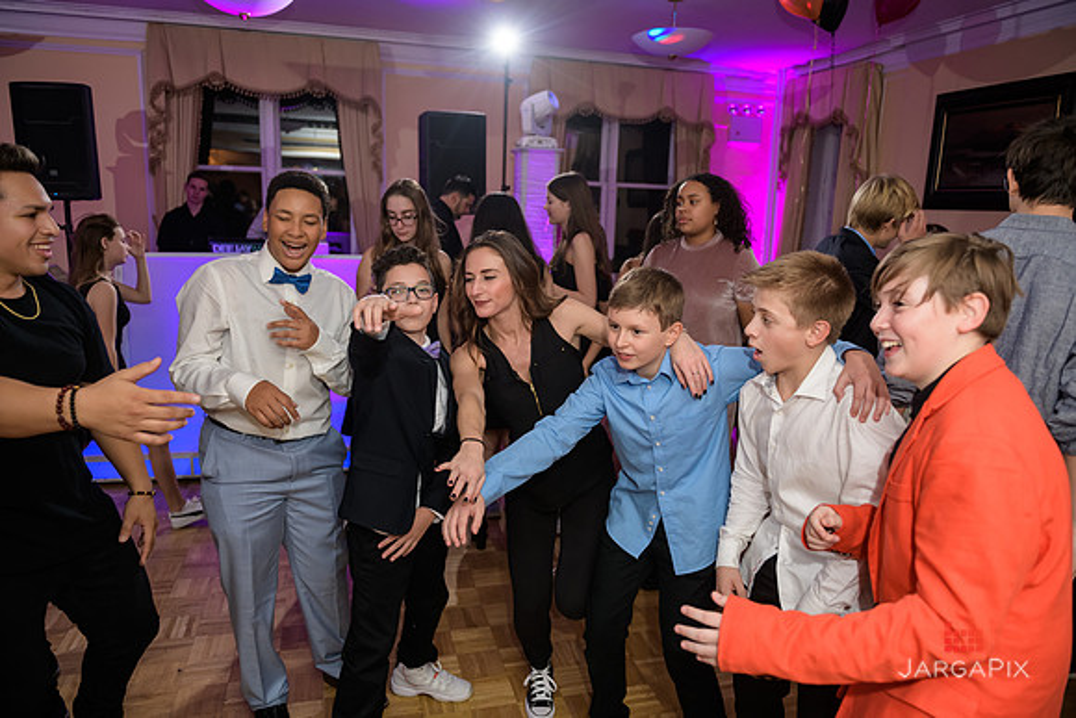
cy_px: 359
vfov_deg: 53.2
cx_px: 538
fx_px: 717
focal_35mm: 24
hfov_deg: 73.7
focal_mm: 24
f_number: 3.2
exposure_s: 1/125
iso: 800
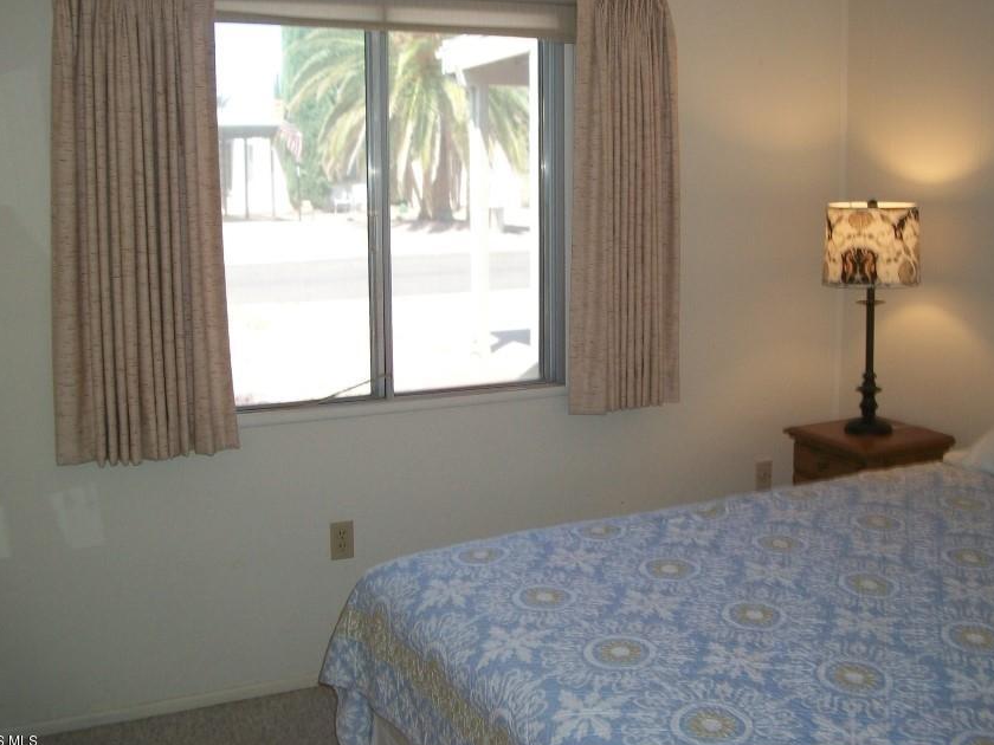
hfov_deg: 47.8
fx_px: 1120
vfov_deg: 36.8
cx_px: 527
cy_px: 320
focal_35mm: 39
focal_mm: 5.7
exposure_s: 1/50
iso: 80
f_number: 2.9
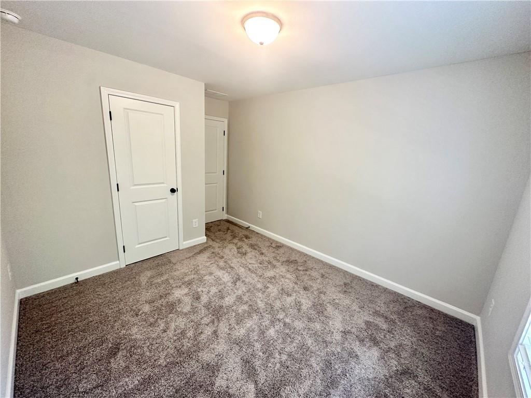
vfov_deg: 85.7
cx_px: 266
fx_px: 215
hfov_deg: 102.1
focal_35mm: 14
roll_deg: -3.8
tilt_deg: -13.8
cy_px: 199
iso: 160
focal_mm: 2.22
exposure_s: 1/60
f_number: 2.2
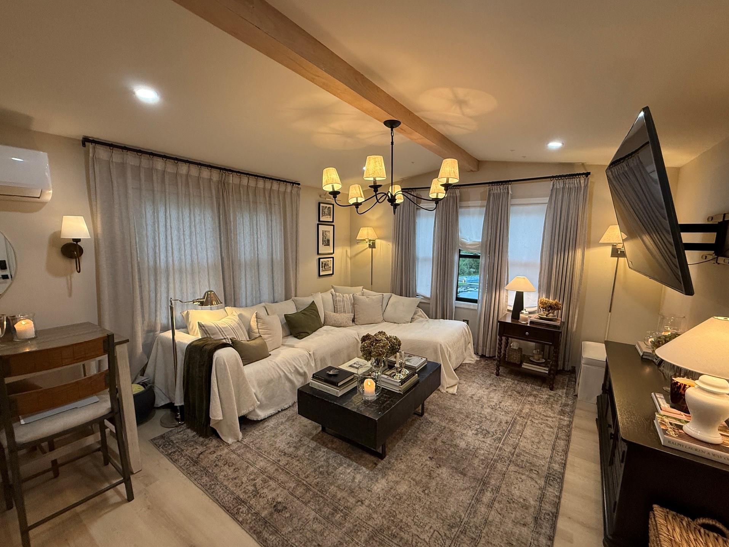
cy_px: 281
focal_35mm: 15
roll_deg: -1.2
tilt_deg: -7.5
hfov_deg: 98.1
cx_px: 372
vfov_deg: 81.7
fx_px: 316
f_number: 2.2
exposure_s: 1/120
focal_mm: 2.22
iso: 250
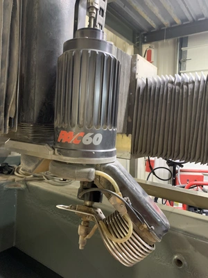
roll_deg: -1.4
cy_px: 139
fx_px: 208
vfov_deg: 67.3
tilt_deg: -2.8
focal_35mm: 26
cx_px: 104
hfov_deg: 53.1
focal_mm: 4.25
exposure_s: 1/30
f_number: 1.8
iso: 500
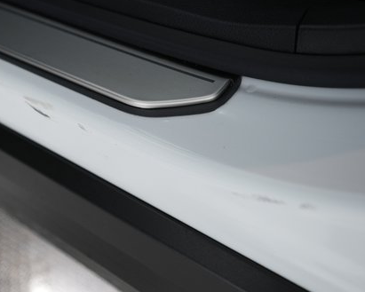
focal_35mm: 38
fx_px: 411
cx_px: 146
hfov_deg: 47.6
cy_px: 140
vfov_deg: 39.2
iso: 1250
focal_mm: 26
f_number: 2.8
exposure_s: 1/100
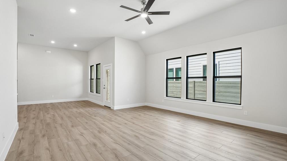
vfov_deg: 67.1
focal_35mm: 16
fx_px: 122
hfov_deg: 99.4
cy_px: 81
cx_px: 145
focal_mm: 10
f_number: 8
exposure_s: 1/125
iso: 400
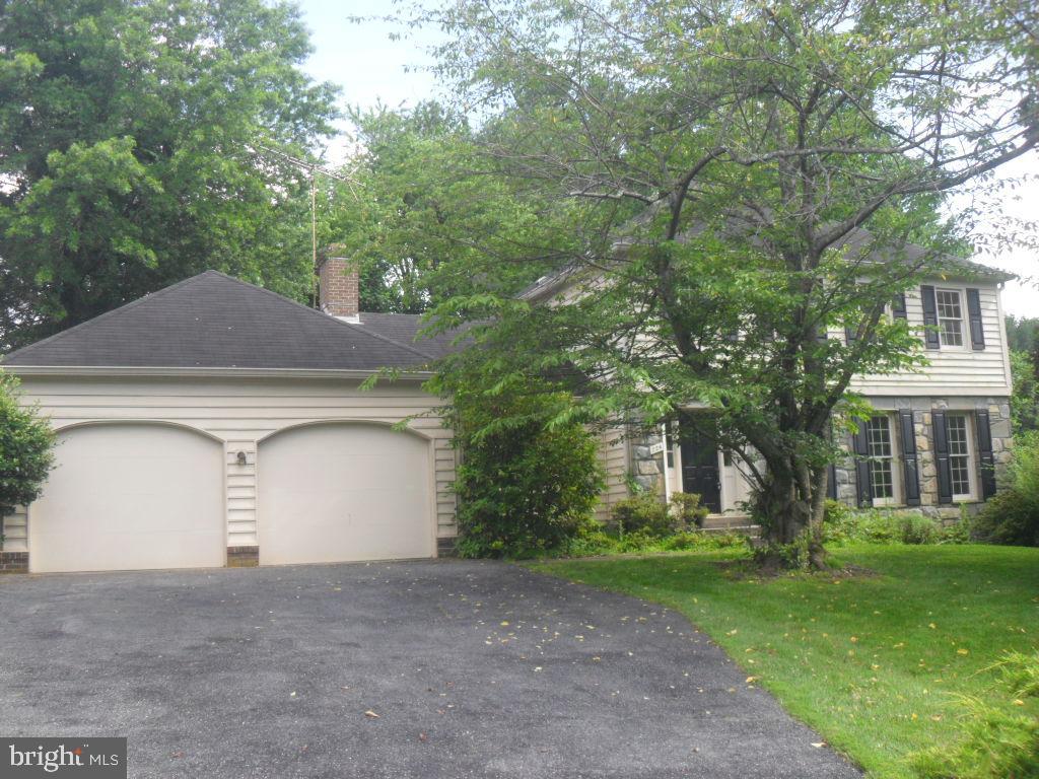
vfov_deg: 40.7
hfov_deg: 52.6
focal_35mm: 35
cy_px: 390
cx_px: 520
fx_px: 1051
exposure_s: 1/350
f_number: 2.8
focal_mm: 6.2
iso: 100
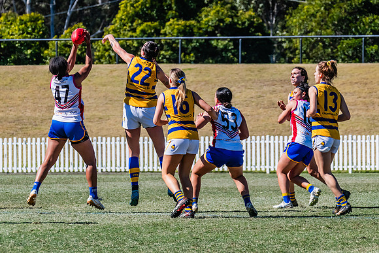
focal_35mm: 466
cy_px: 110
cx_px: 123
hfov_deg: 4.4
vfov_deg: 3.0
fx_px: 4905
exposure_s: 1/1600
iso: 800
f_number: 10
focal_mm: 290
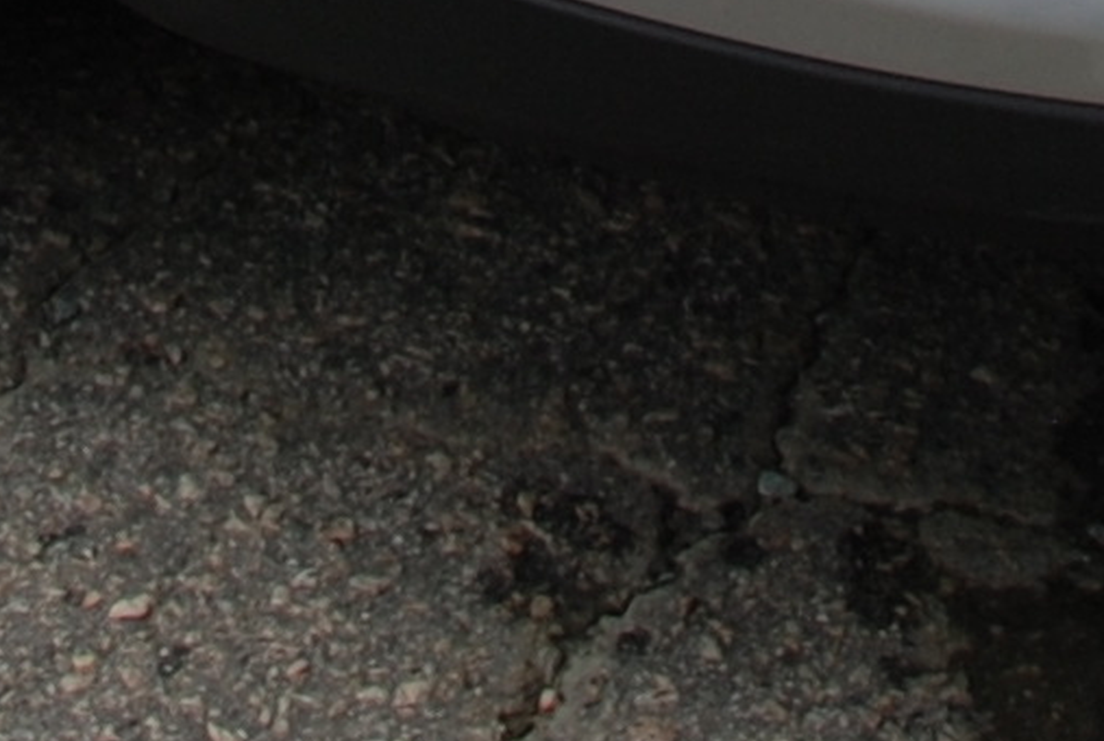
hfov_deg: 10.0
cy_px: -1983
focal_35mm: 206
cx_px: 651
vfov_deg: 5.9
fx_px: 6328
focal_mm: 18
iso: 100
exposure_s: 1/200
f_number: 7.1
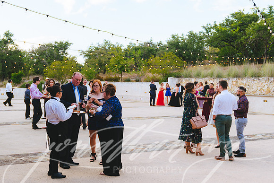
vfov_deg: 29.9
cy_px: 92
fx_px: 343
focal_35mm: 45
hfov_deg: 43.6
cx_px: 137
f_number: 2.8
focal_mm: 30
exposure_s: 1/400
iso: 200
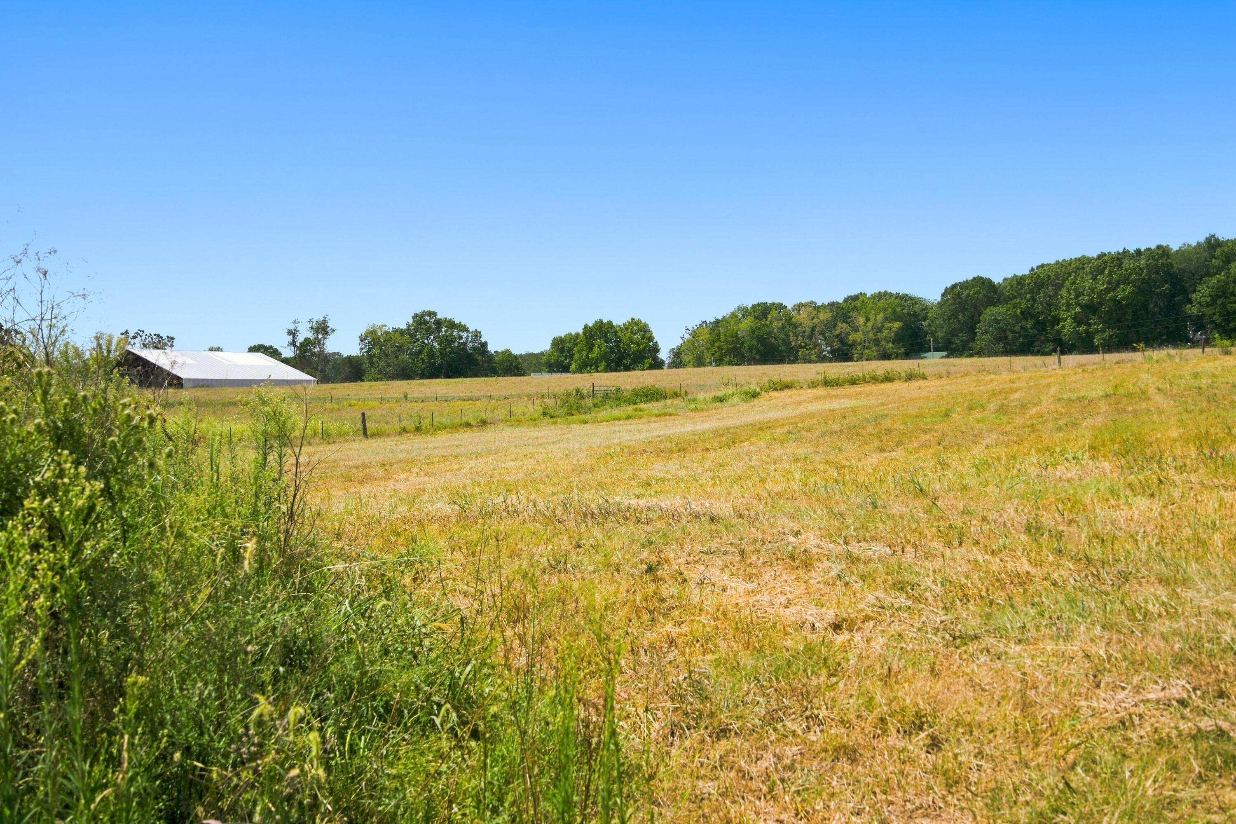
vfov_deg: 37.9
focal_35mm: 35
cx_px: 618
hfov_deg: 54.4
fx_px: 1202
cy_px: 412
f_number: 9
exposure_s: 1/1250
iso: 500
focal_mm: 35
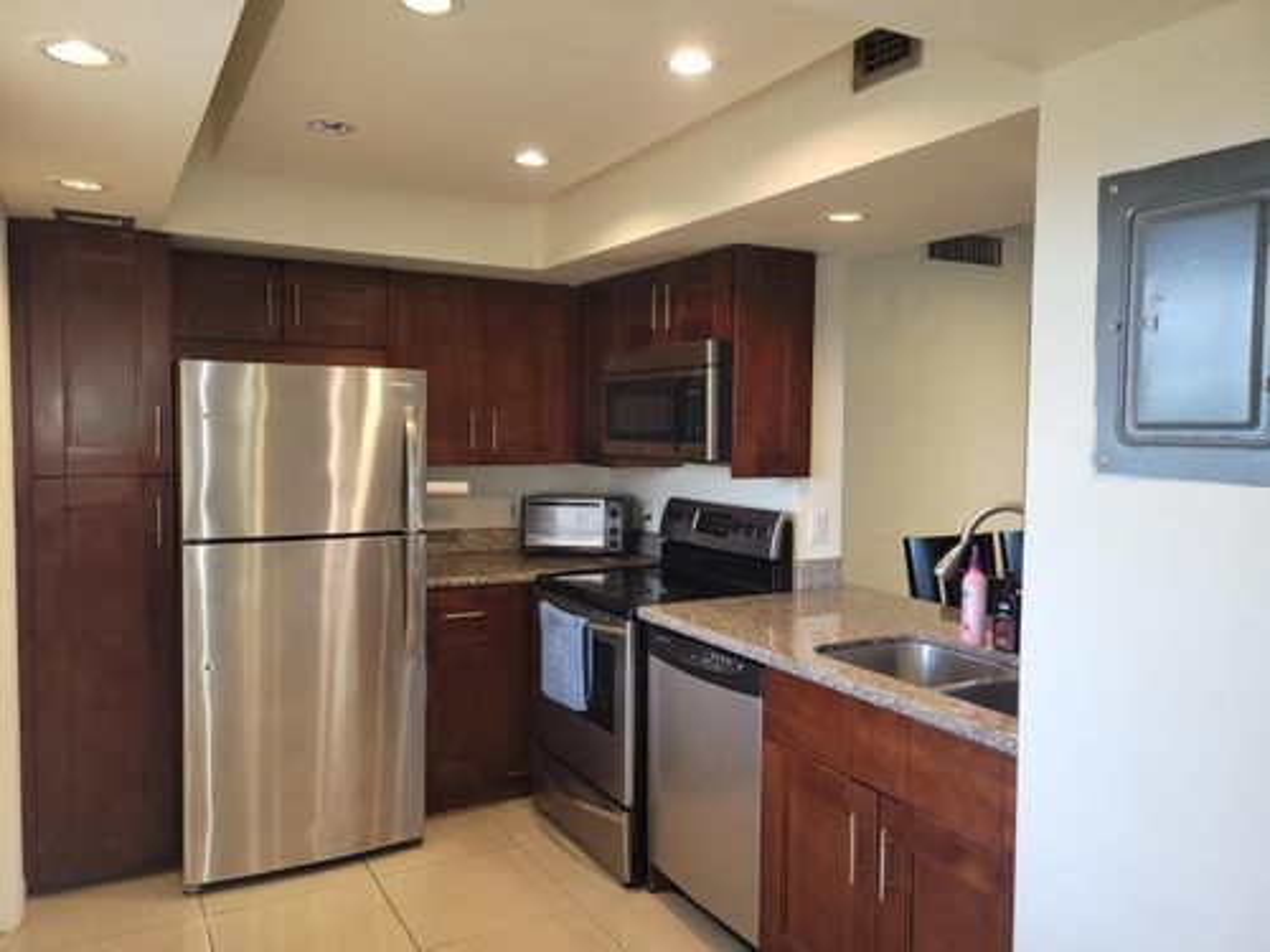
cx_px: 635
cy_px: 476
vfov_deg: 53.1
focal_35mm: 26
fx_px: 954
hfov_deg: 67.3
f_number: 1.8
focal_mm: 5.4
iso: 125
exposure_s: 1/60
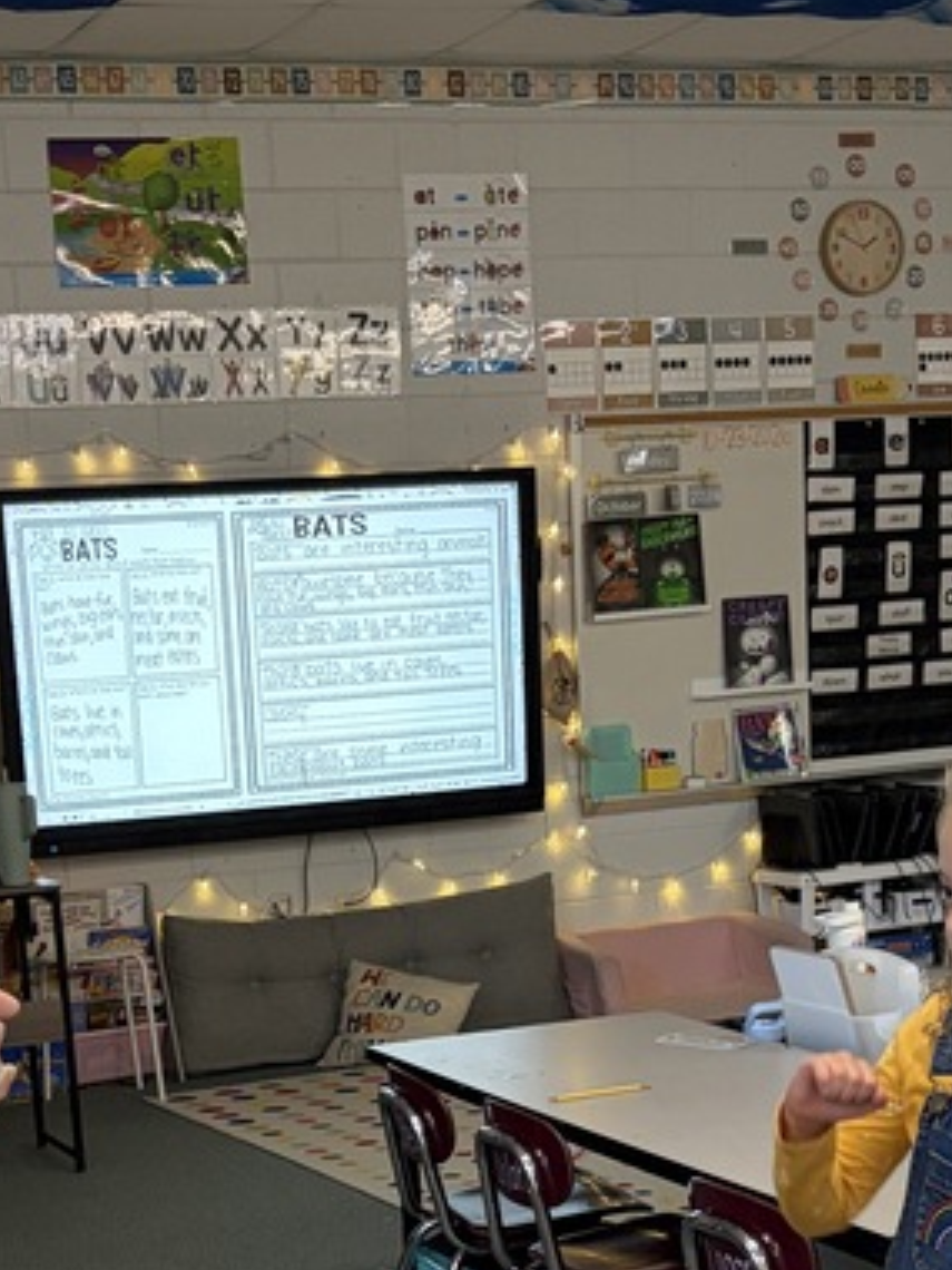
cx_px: 384
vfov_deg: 26.8
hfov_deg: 21.0
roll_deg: +4.0
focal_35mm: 70
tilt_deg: -10.4
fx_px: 2567
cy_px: 1156
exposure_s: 1/60
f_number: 1.6
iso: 320
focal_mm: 5.96
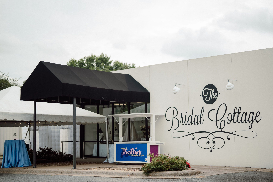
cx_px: 142
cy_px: 92
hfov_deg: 36.4
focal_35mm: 55
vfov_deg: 24.8
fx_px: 415
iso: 100
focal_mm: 50
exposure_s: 1/1000
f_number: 1.4
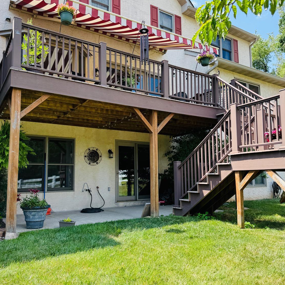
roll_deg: +2.3
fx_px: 270
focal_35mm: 29
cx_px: 140
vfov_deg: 55.6
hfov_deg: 55.6
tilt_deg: +7.0
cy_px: 149
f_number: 1.78
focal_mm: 6.76
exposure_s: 1/1060
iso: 80
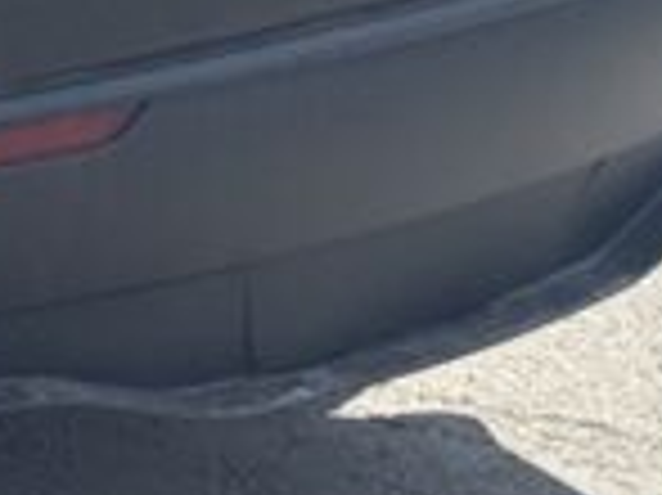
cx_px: -1288
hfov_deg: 5.6
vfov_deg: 4.4
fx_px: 6401
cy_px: -590
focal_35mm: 335
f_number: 1.78
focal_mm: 6.76
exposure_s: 1/1931
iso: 64
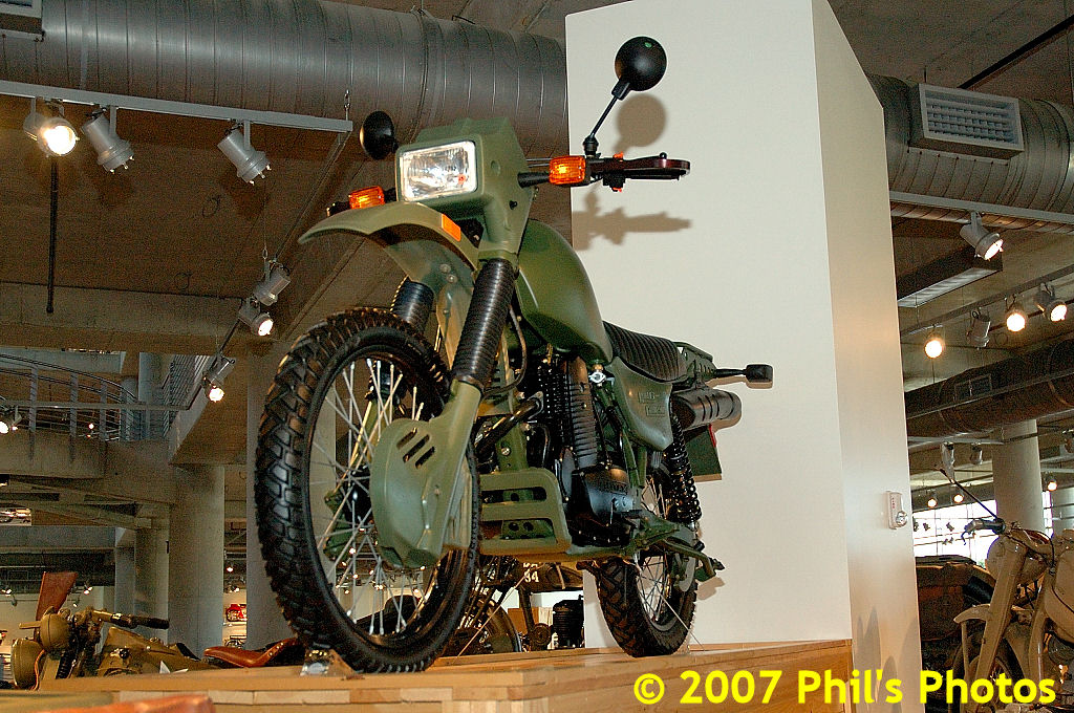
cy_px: 356
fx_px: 1117
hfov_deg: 51.3
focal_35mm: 38
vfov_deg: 35.4
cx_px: 537
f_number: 3.8
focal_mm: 25
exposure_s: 1/125
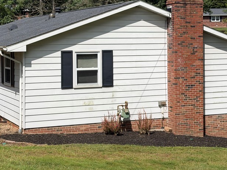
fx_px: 525
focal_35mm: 80
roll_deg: +0.7
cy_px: 41
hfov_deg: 24.4
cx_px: 106
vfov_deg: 18.3
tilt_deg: -0.5
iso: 64
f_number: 1.78
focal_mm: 6.76
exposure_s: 1/6536
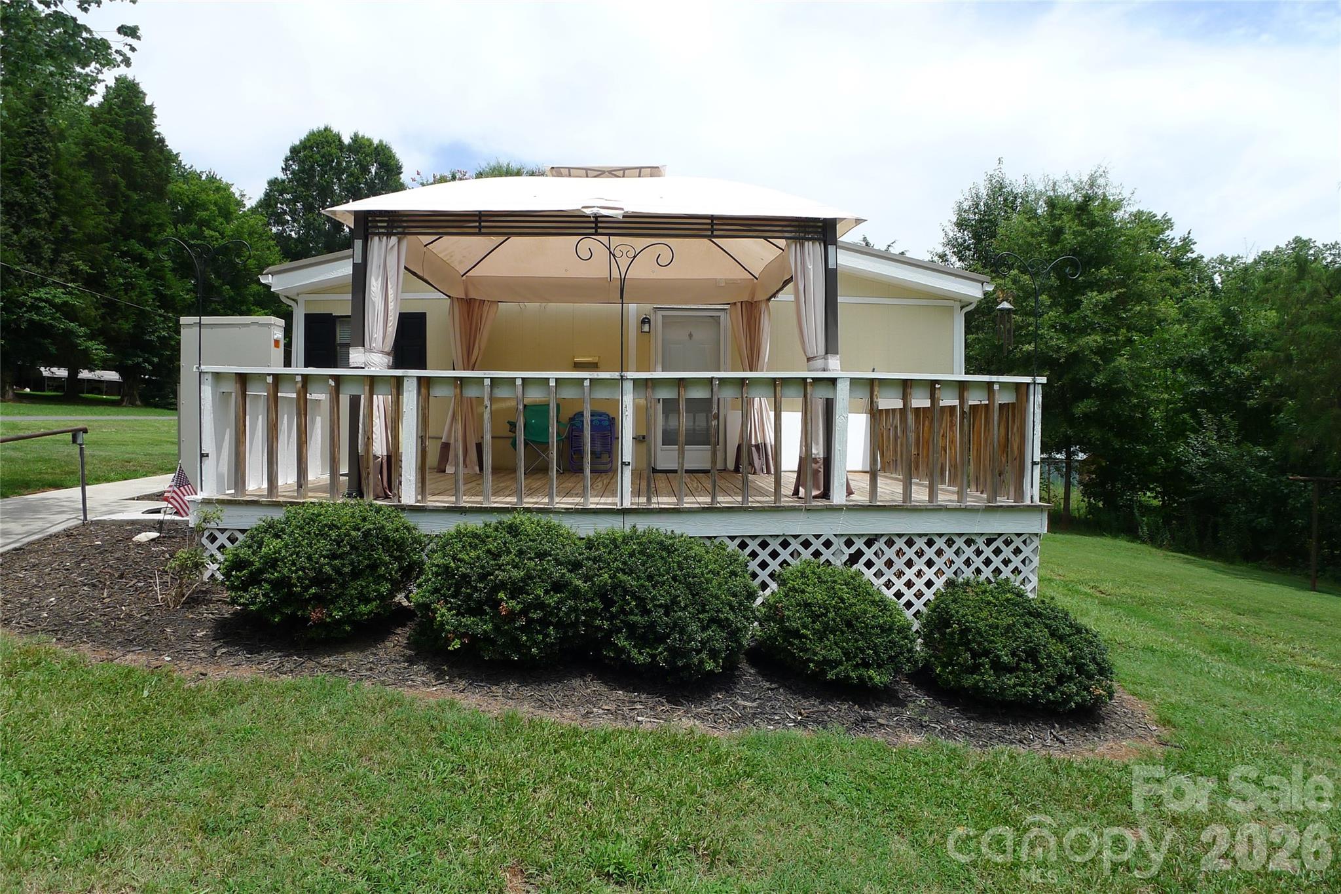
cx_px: 670
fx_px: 894
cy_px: 447
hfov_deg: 73.7
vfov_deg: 53.1
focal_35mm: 24
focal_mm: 5.1
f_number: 4
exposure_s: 1/640
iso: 80
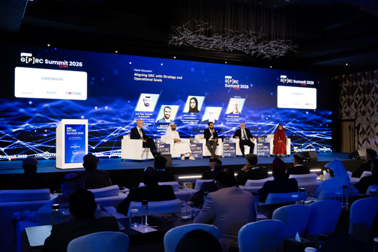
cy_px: 126
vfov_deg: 36.0
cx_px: 189
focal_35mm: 37
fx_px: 389
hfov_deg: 51.9
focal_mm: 37
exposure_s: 1/100
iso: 1600
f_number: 7.1
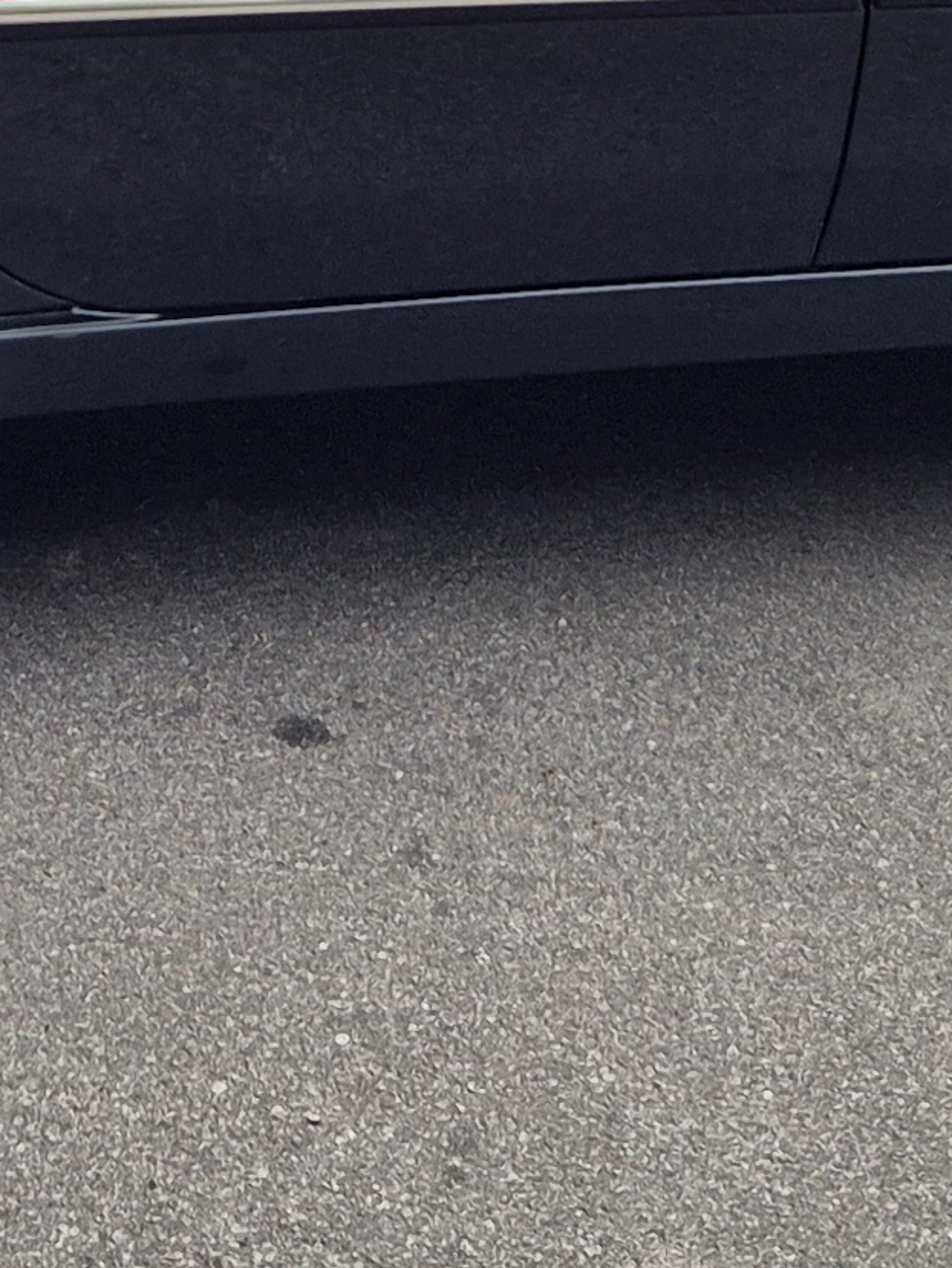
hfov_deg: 13.3
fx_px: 4069
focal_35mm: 111
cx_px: 436
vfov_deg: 16.1
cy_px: -668
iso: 25
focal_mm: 5.4
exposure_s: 1/441
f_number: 1.8
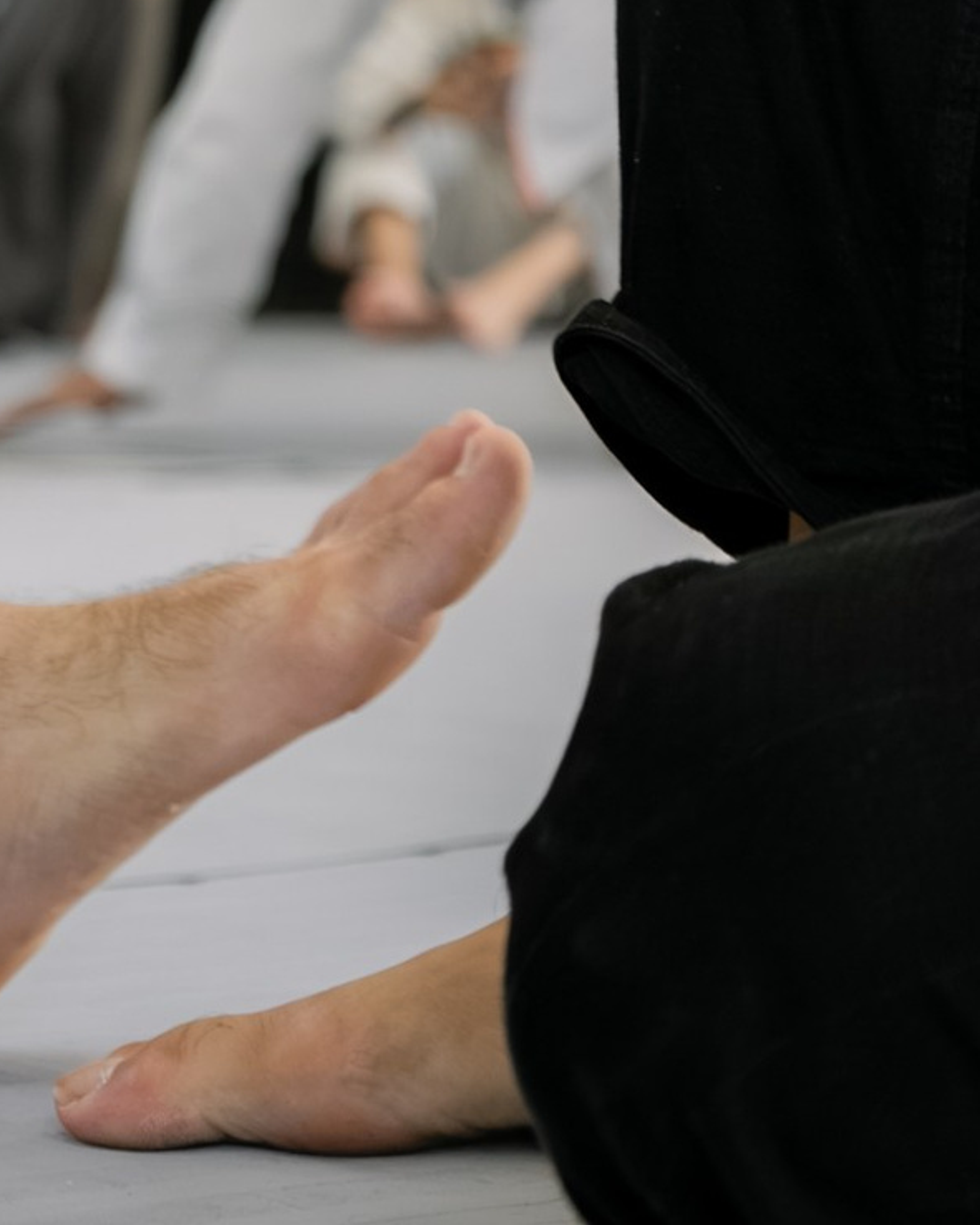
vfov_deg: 11.3
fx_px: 5657
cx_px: 1292
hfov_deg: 9.7
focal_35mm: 156
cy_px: -1109
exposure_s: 1/320
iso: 1250
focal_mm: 32
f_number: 2.8
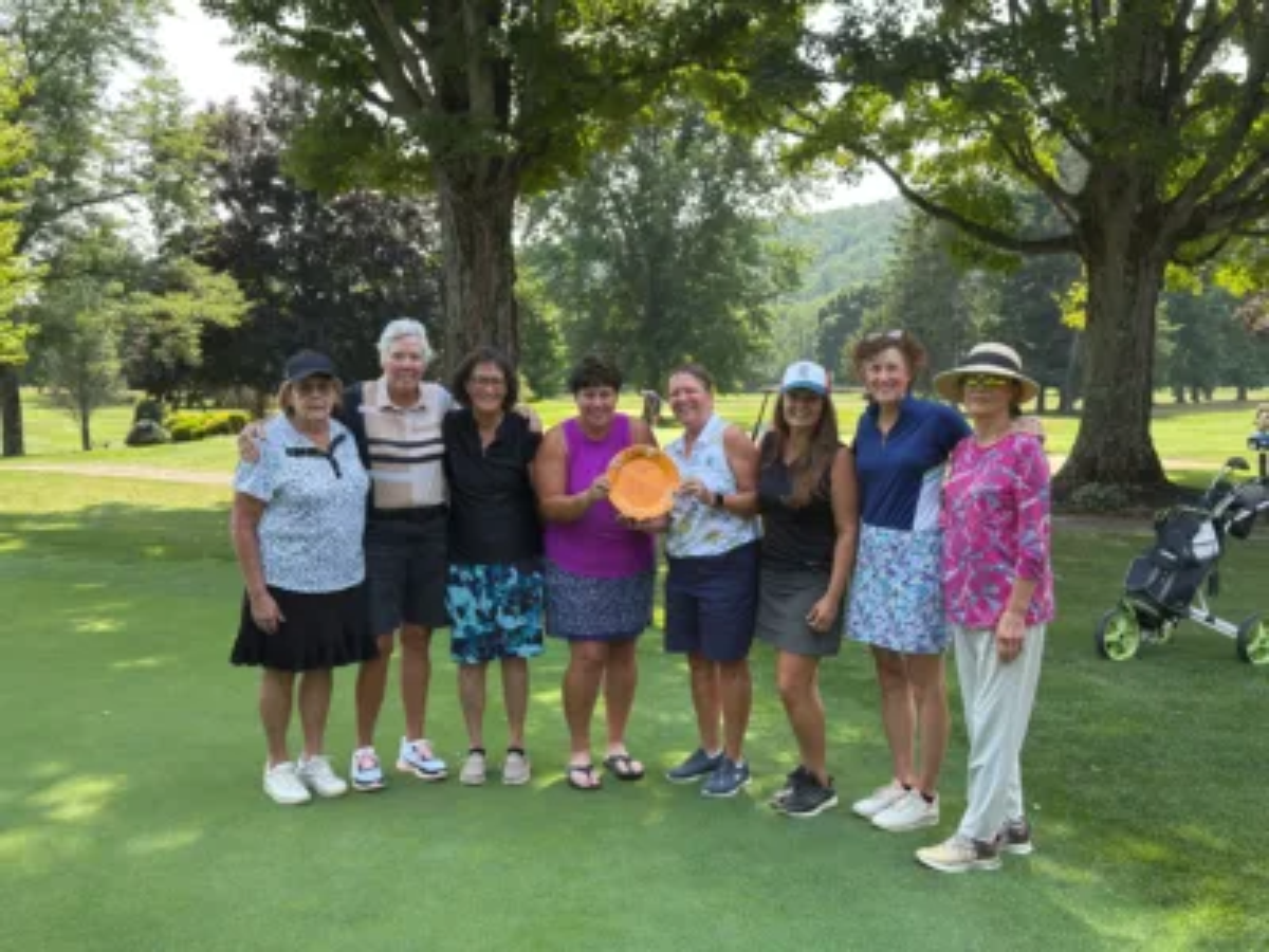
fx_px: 1283
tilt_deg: -4.7
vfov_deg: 40.7
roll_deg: -0.7
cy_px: 476
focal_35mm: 35
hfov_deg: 52.6
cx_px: 634
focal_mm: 6.76
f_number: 1.78
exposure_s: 1/779
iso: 80
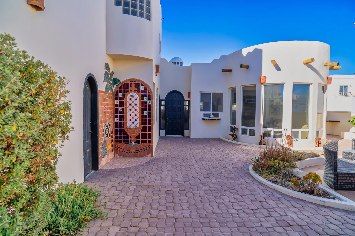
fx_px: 197
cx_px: 178
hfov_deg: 84.0
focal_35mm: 20
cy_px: 118
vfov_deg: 61.9
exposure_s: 1/200
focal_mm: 20
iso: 50
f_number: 5.6
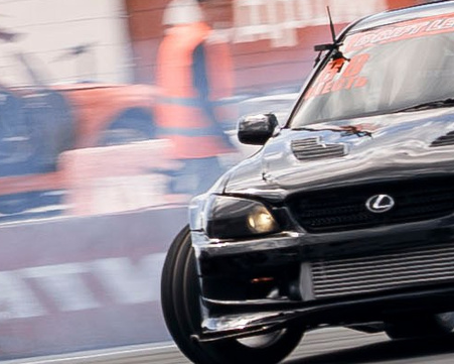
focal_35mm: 1340
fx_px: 18009
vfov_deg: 1.2
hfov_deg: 1.4
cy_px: 248
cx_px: -483
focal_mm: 120
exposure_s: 1/125
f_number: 9
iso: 100
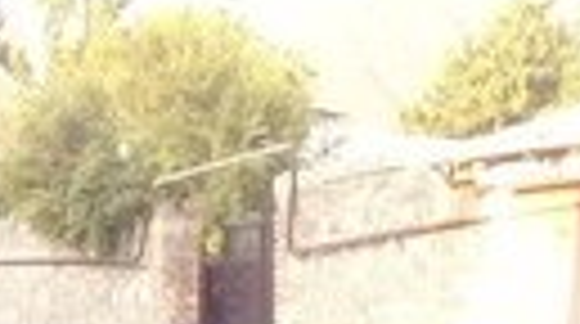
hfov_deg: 16.5
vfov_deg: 7.8
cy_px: 1048
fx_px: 1996
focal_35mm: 130
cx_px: 274
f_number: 2.2
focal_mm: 3.3
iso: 50
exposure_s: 1/50
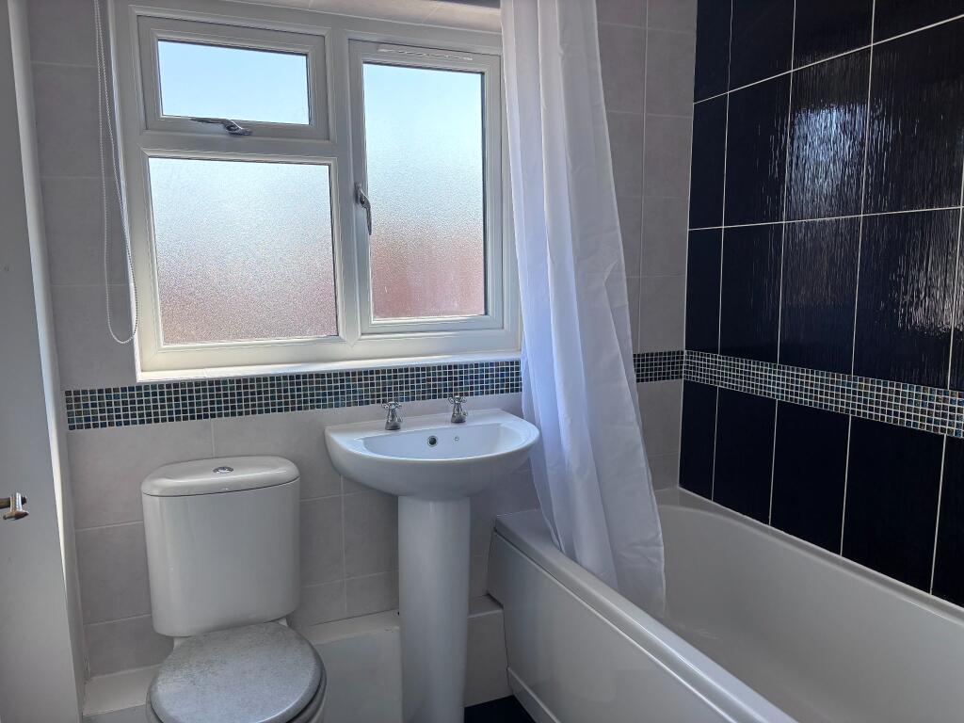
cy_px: 362
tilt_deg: -7.6
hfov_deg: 67.3
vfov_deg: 53.1
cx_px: 482
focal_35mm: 26
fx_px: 724
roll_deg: +0.5
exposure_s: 1/354
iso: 50
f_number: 1.6
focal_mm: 5.96
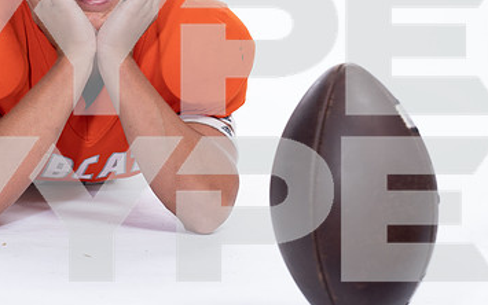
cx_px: 154
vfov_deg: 11.3
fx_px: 1530
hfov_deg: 18.1
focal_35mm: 115
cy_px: 43
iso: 400
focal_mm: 69
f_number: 5.6
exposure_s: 1/250
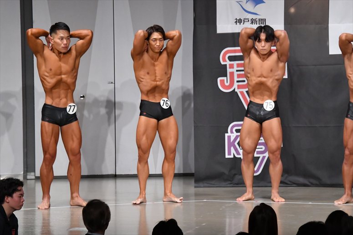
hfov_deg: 10.2
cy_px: 118
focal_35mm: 202
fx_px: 1980
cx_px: 176
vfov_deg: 6.8
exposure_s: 1/400
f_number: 5.6
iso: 6400
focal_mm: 135
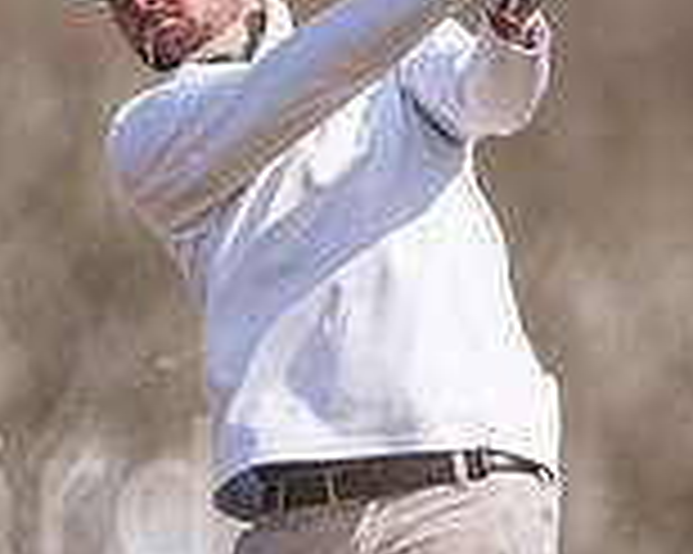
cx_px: -360
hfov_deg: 1.2
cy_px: 538
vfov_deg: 1.0
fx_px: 32672
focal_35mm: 1594
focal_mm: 300
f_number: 4
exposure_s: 1/3200
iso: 400
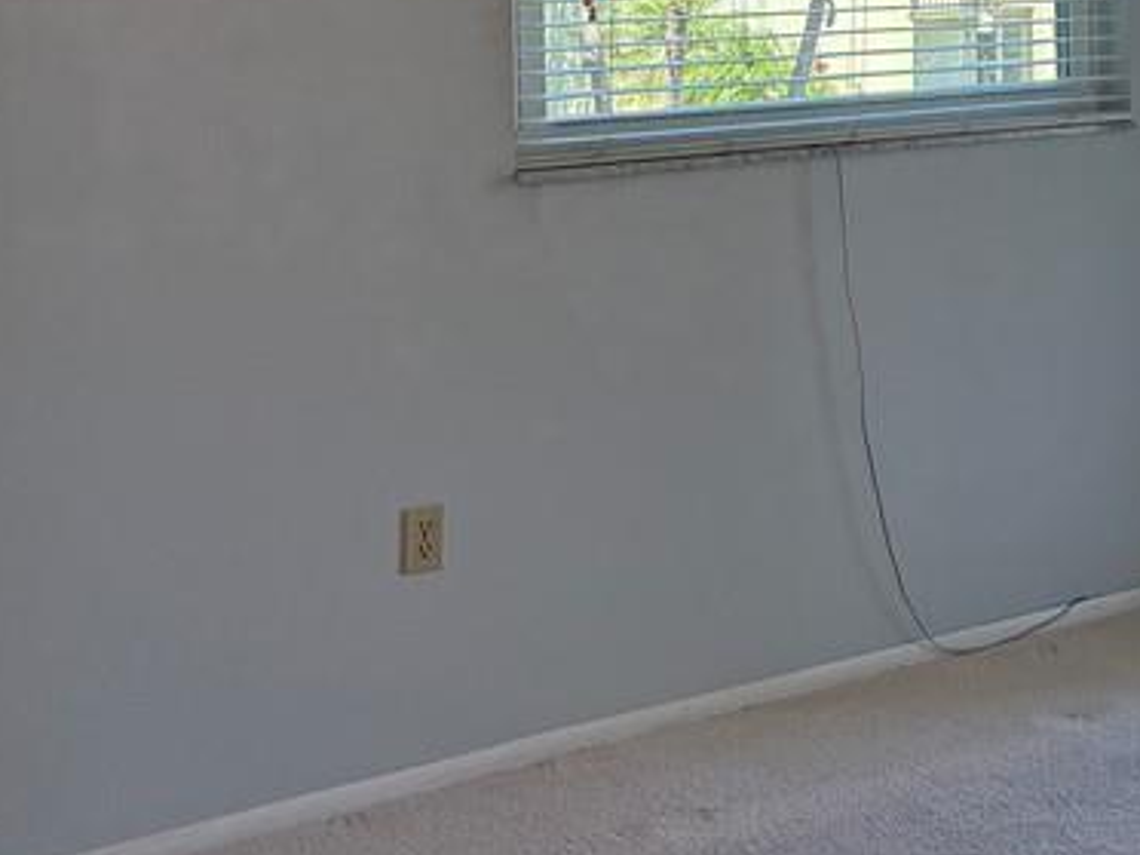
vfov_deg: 21.5
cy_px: 3
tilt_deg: -0.9
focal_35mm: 66
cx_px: 1351
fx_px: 2174
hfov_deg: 26.3
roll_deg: +1.3
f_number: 1.78
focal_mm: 6.76
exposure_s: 1/264
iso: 100
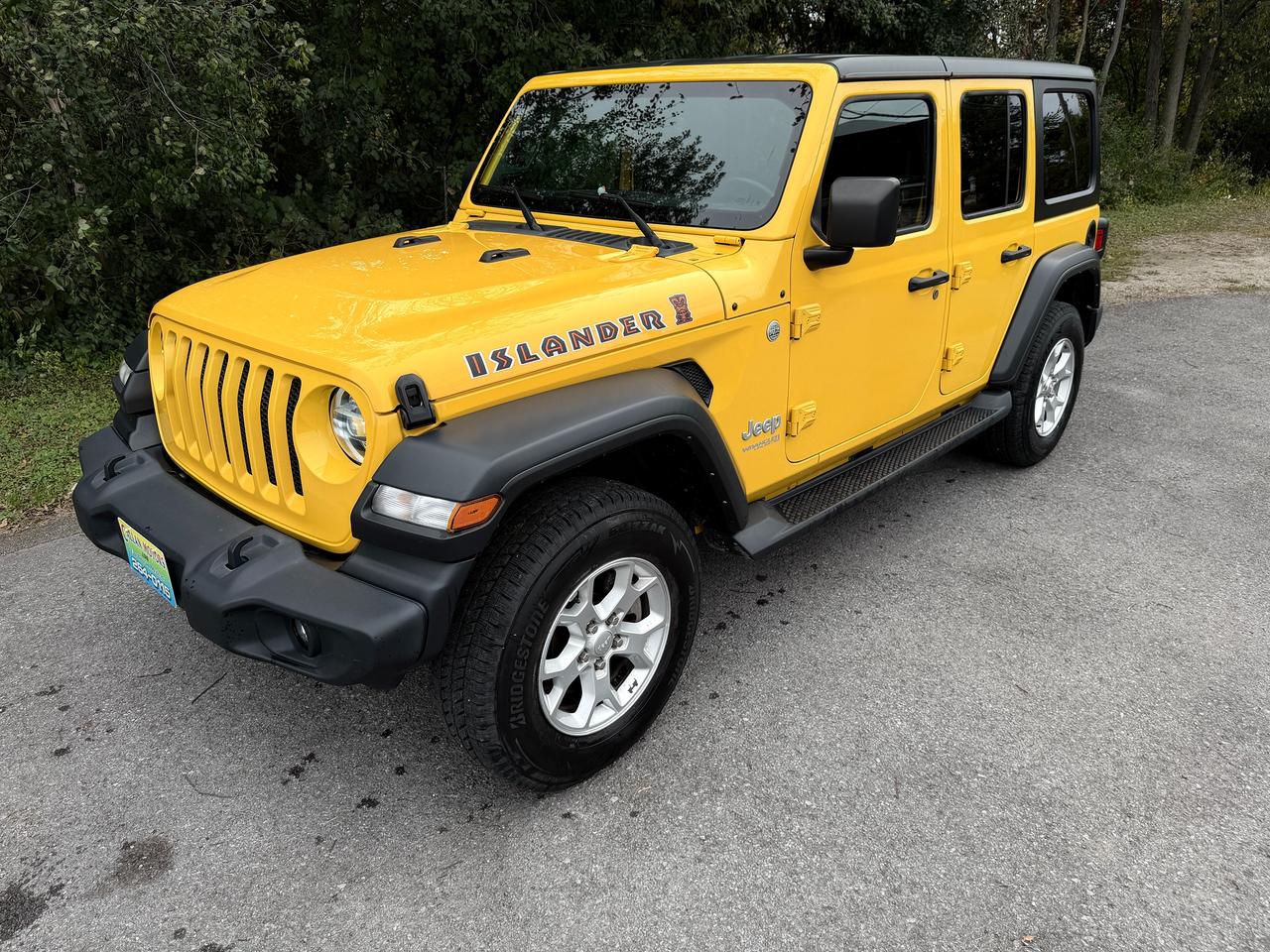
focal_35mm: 24
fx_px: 881
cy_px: 476
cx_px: 635
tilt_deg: -23.7
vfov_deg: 56.8
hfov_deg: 71.6
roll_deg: -0.9
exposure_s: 1/979
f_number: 1.78
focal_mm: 6.76
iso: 80
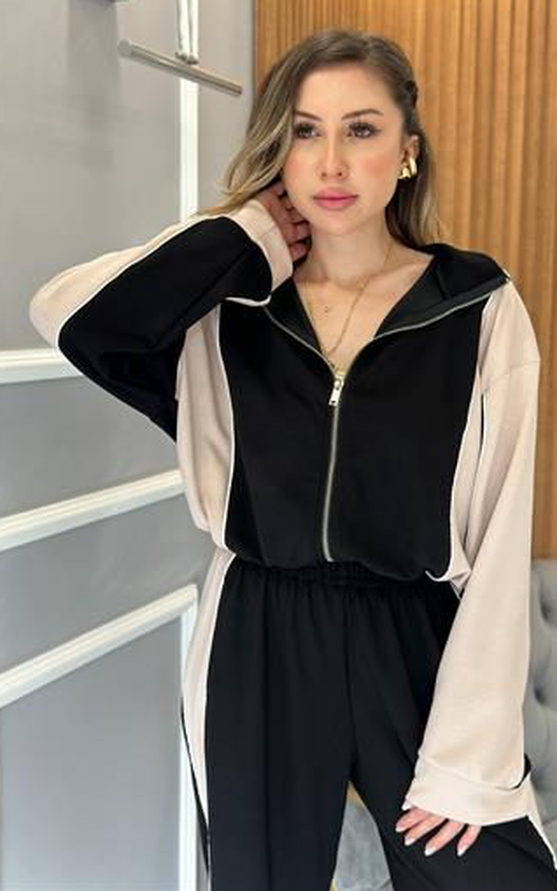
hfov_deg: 24.8
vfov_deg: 38.9
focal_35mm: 52
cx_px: 333
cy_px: 438
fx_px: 1263
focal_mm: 6.86
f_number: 1.78
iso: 125
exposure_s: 1/99
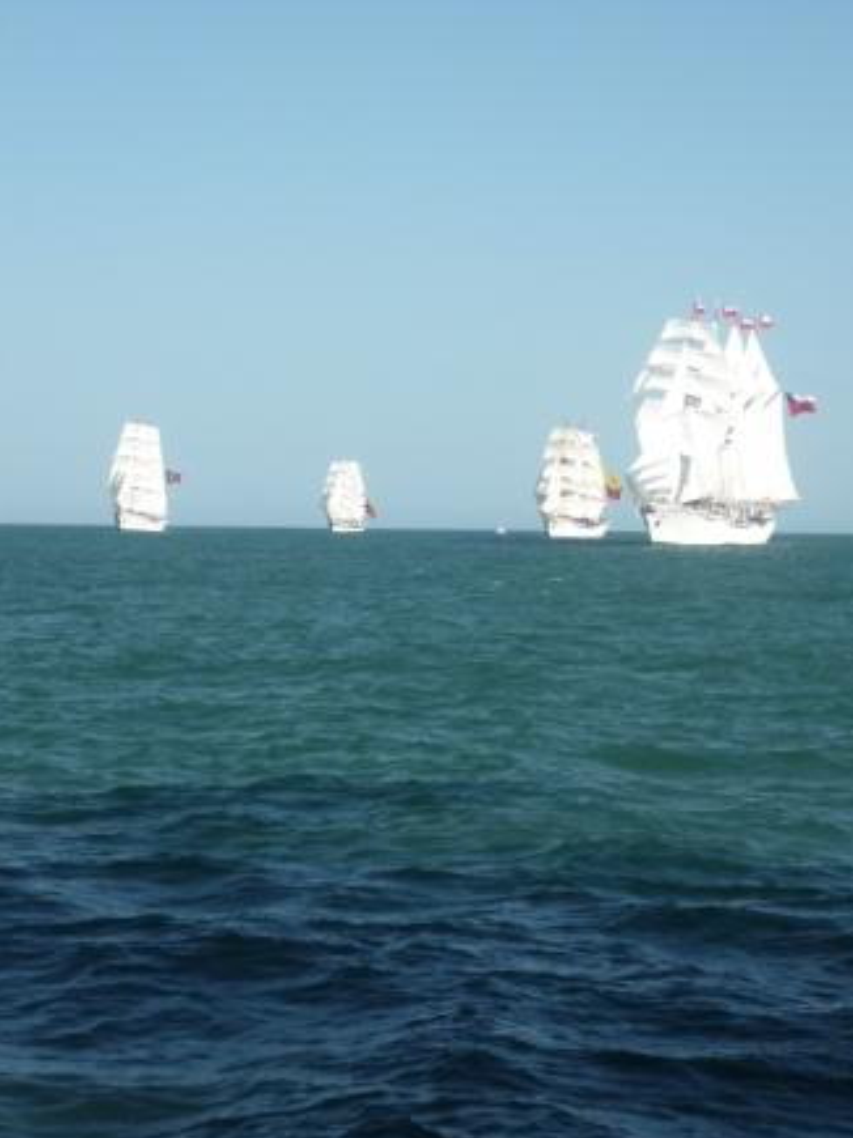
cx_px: 432
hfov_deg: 14.4
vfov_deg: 19.1
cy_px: 560
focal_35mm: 103
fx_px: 3386
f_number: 5.1
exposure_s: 1/500
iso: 100
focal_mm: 16.5
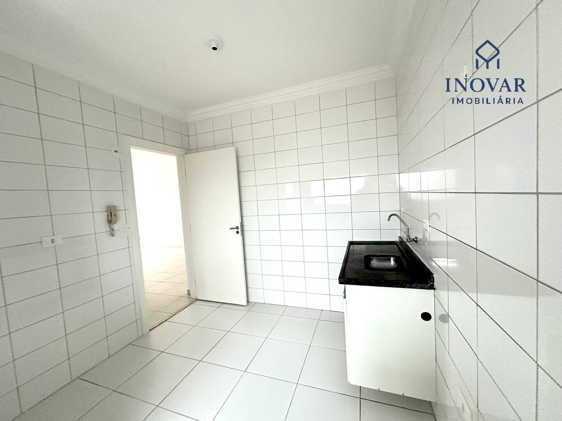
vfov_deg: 85.7
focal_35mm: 14
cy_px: 210
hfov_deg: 102.1
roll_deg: +3.8
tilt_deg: -1.4
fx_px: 227
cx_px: 281
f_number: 2.2
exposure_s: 1/60
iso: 500
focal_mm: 2.22
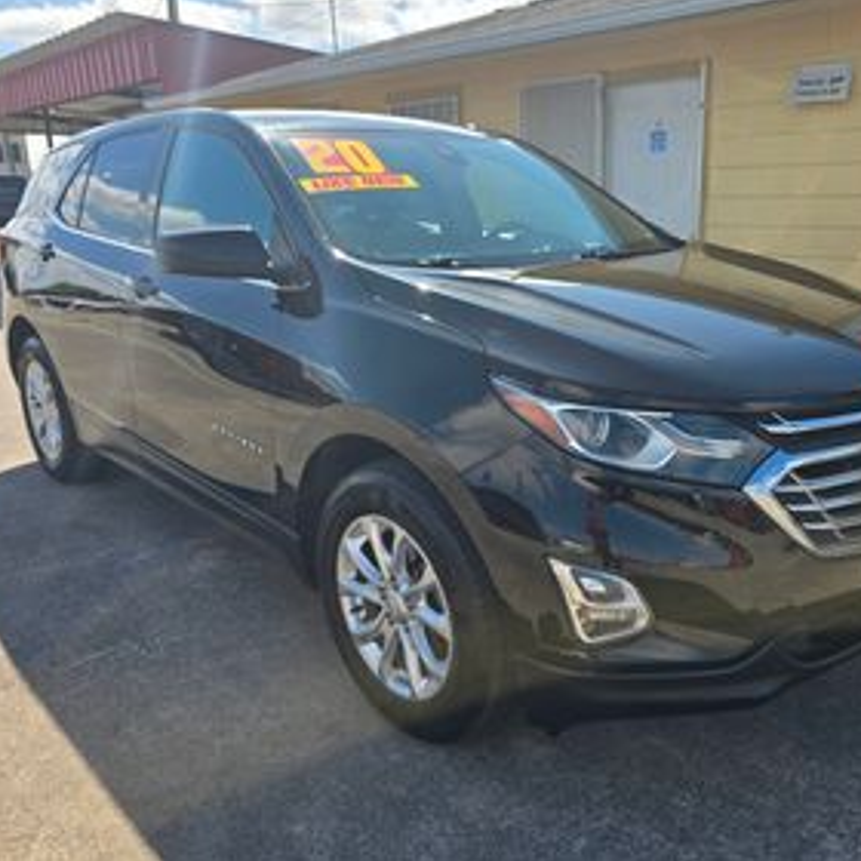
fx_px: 816
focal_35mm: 29
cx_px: 532
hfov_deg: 55.1
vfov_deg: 55.6
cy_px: 406
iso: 12
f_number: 1.7
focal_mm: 6.3
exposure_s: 1/1081
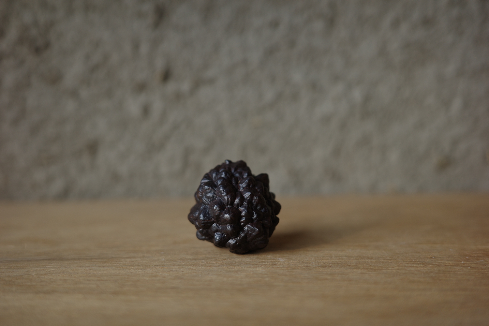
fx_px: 543
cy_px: 163
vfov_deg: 33.4
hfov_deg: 48.5
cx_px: 244
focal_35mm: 40
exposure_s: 1/125
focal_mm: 26
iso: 200
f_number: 2.8
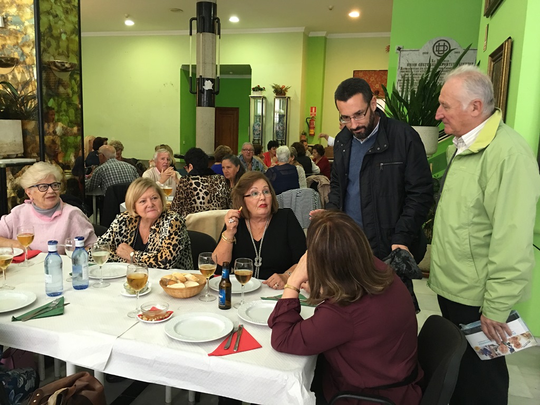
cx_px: 270
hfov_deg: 61.7
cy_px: 202
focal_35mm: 29
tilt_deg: -8.3
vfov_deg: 48.2
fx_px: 452
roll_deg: -2.4
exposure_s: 1/17
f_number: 2.2
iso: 100
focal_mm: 4.15
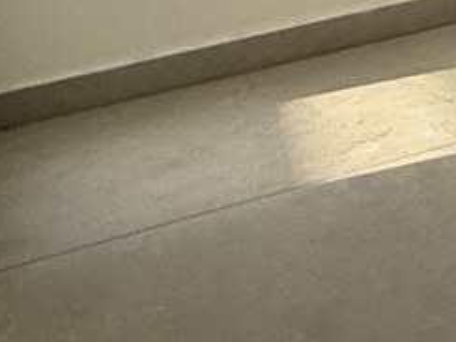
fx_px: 1449
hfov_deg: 13.7
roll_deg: -0.1
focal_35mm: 110
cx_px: 1039
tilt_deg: -1.9
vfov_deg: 10.6
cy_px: -583
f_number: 2.2
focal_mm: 2.22
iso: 50
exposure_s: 1/349
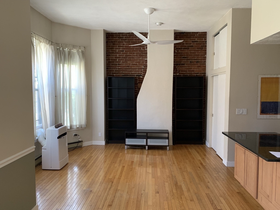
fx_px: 210
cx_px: 140
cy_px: 105
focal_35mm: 26
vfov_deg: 53.1
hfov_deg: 67.3
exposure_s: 1/60
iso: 200
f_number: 1.8
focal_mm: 4.25
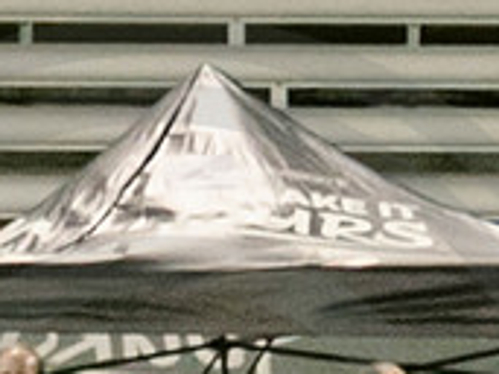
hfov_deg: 1.3
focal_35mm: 1565
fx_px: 22544
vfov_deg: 0.9
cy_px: 596
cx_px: -452
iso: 2000
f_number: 4
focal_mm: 70
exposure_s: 1/160
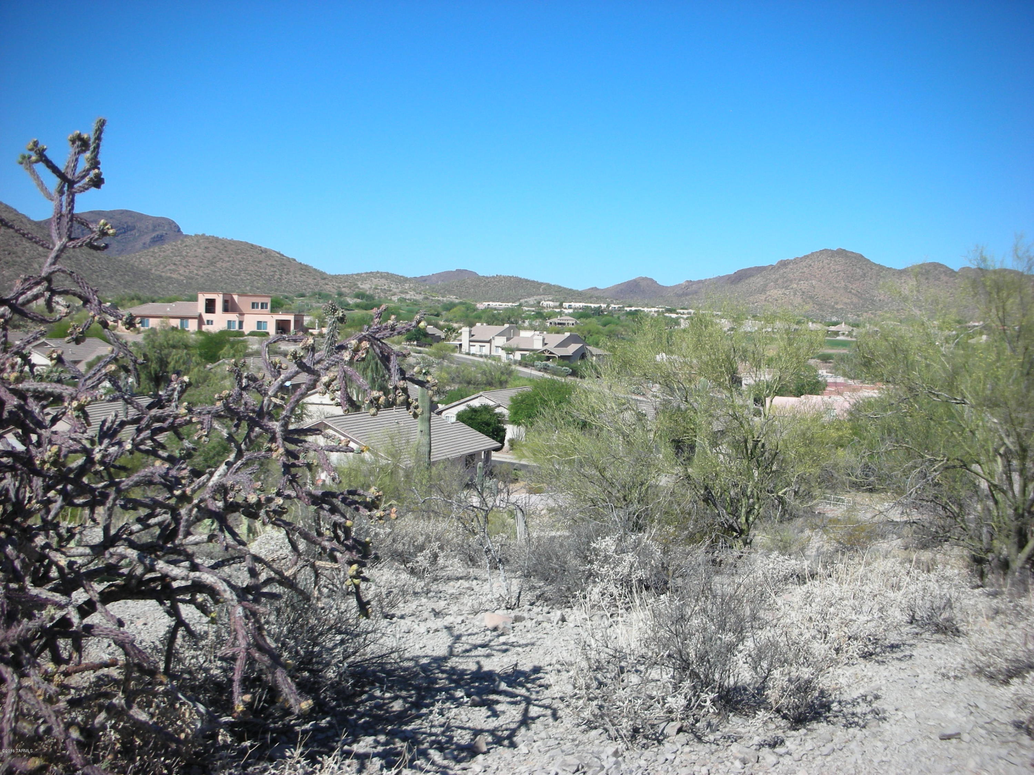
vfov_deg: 40.7
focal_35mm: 35
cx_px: 517
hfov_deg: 52.6
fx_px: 1045
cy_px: 388
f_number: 8.5
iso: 50
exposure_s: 1/99.6
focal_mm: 5.8
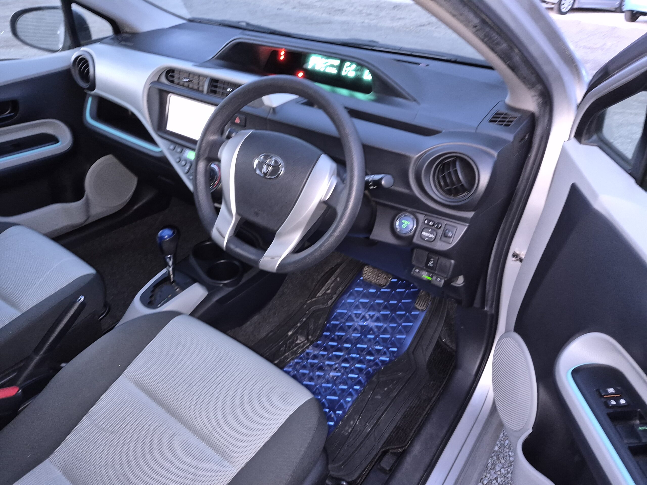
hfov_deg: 73.9
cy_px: 242
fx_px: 430
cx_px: 324
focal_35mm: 23
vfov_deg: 58.9
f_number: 1.8
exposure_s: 1/8
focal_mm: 5.4
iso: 640
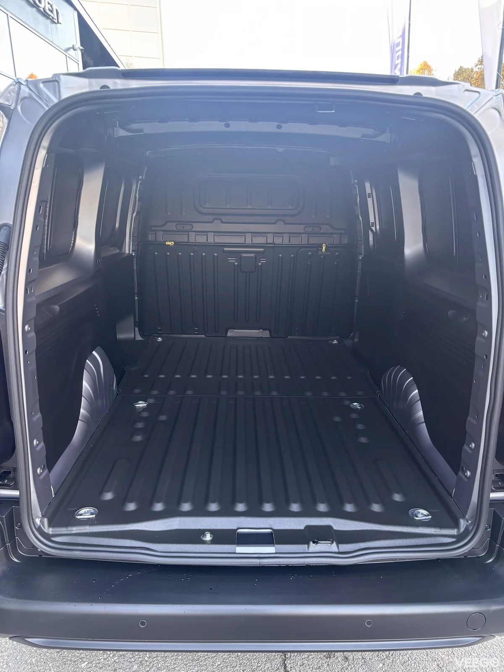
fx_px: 505
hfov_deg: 53.1
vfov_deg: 67.3
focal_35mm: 26
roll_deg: +1.2
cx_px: 252
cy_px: 336
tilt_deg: -15.0
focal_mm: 5.96
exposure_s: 1/63
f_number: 1.6
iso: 125
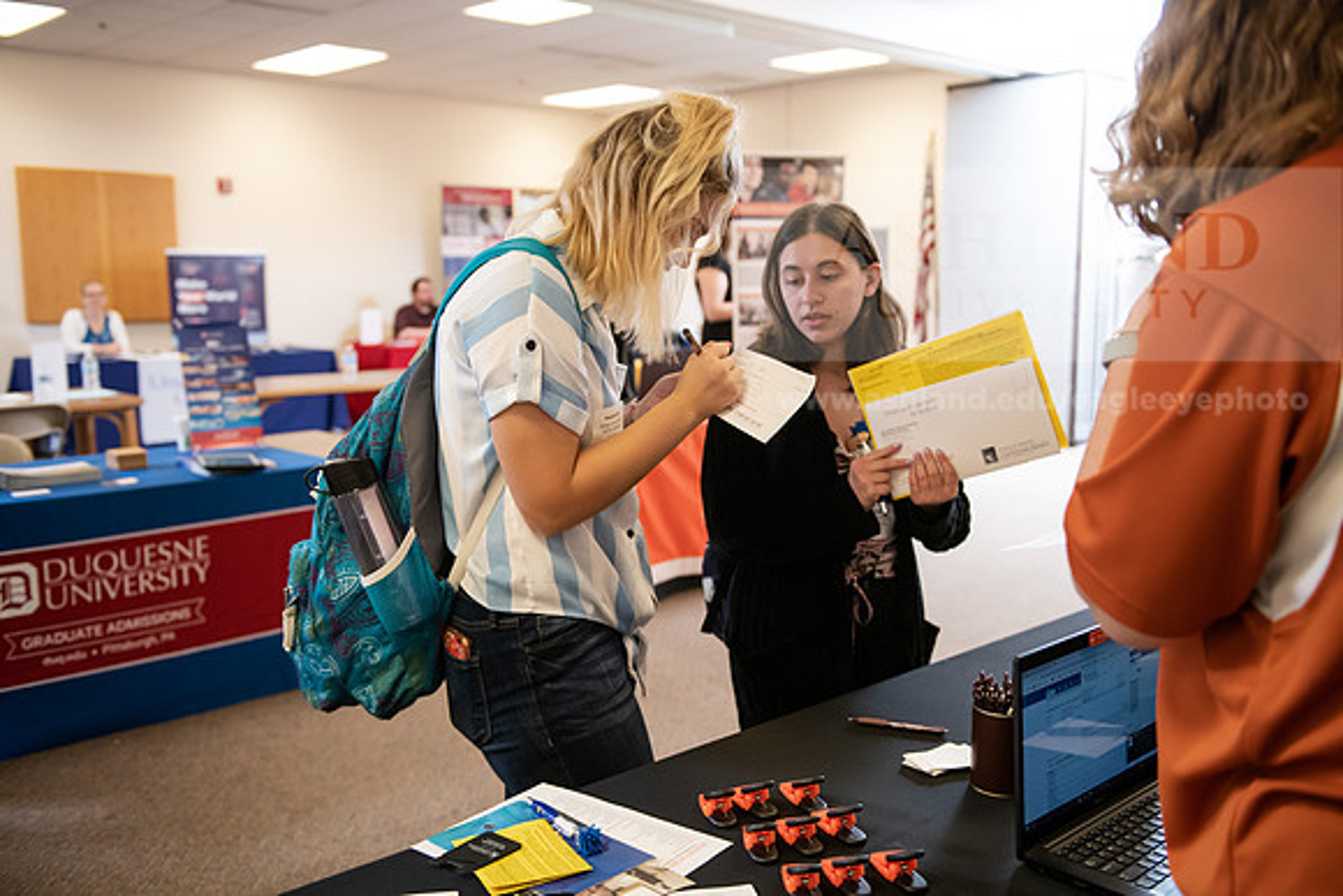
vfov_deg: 38.9
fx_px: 1269
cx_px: 672
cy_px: 448
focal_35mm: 34
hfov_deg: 55.8
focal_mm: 34
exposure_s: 1/200
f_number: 3.2
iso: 1600
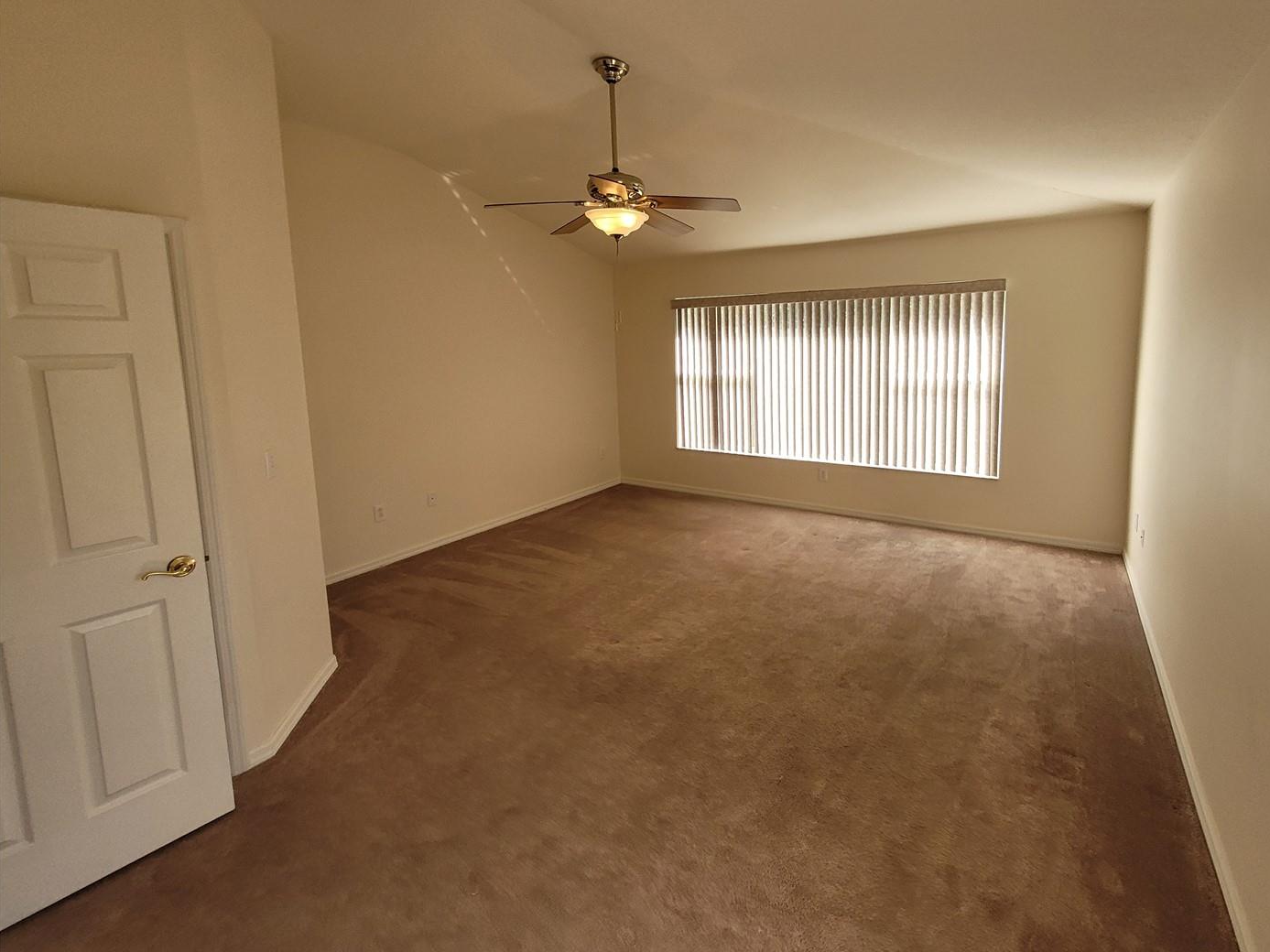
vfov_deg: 81.4
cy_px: 417
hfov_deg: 97.4
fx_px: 550
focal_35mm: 15
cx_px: 731
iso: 80
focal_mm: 1.74
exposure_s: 1/120
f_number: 2.2
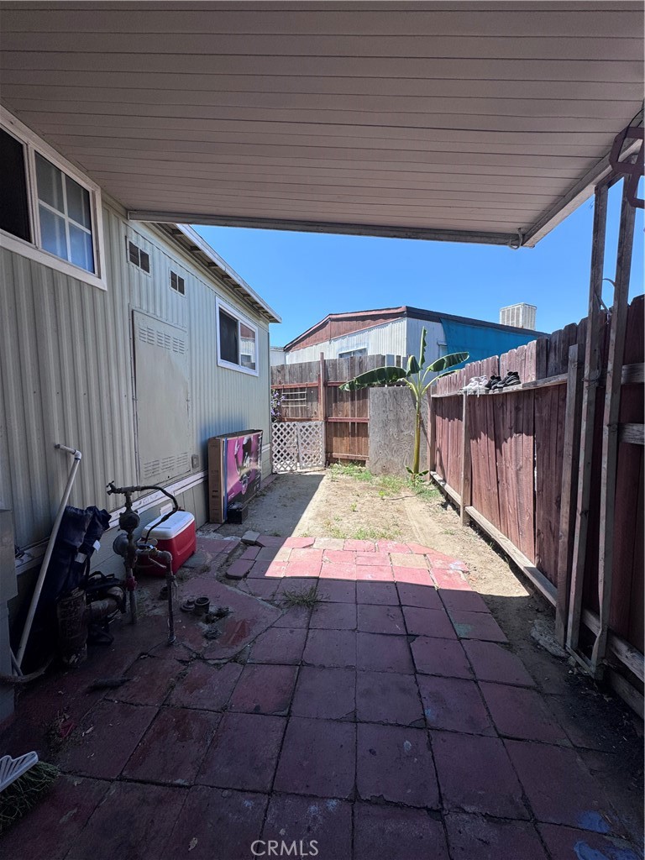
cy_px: 430
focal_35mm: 14
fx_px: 348
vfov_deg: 102.1
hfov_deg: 85.7
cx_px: 322
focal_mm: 2.22
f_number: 2.2
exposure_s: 1/1078
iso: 40
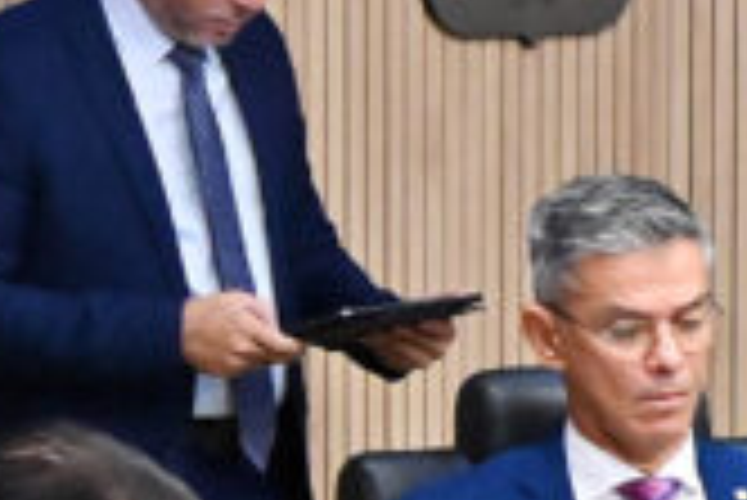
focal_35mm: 345
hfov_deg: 5.8
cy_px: 520
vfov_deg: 4.0
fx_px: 7165
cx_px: 1732
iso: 5000
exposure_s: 1/100
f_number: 11
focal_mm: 56
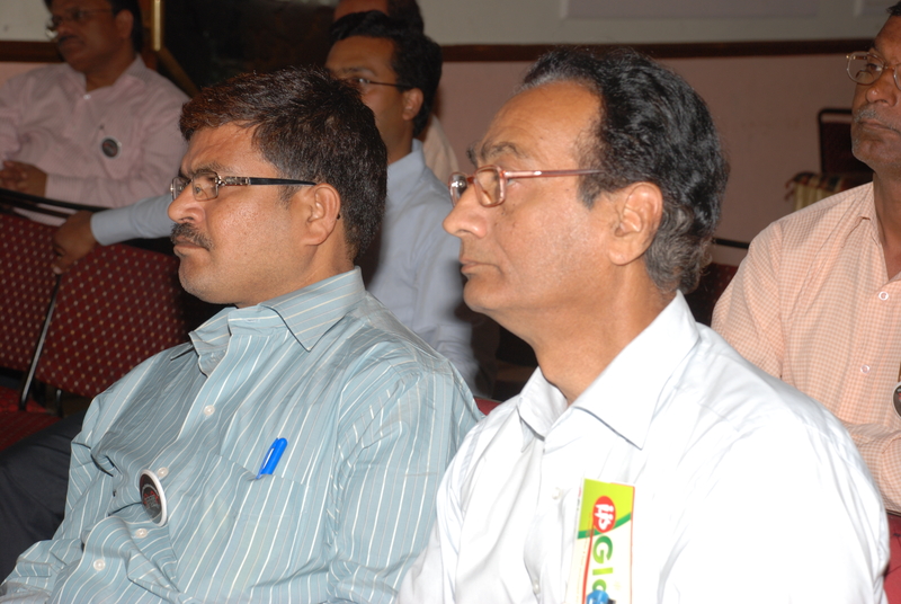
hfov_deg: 20.6
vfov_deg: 13.9
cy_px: 302
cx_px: 450
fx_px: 2481
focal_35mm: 99
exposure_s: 1/125
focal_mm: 66
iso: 200
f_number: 9
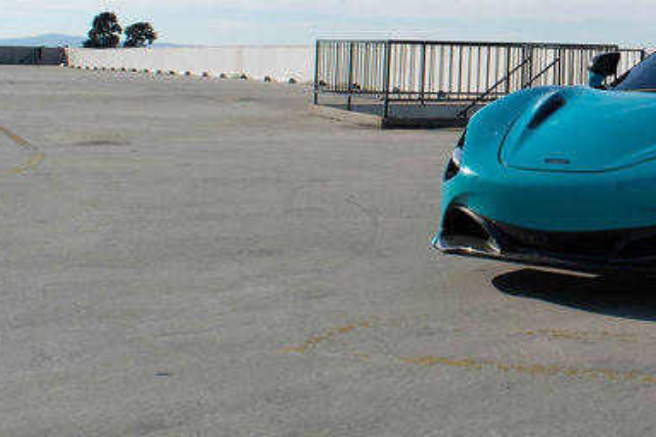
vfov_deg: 18.4
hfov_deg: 25.7
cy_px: -4
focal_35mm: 72
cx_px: 741
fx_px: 1312
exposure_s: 1/500
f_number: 11
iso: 200
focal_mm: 18
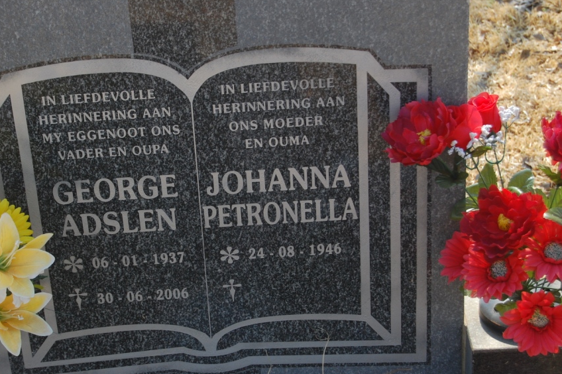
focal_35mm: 100
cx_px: 243
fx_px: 1554
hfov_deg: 20.5
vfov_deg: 13.7
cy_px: 187
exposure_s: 1/320
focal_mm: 55
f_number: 7.1
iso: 400
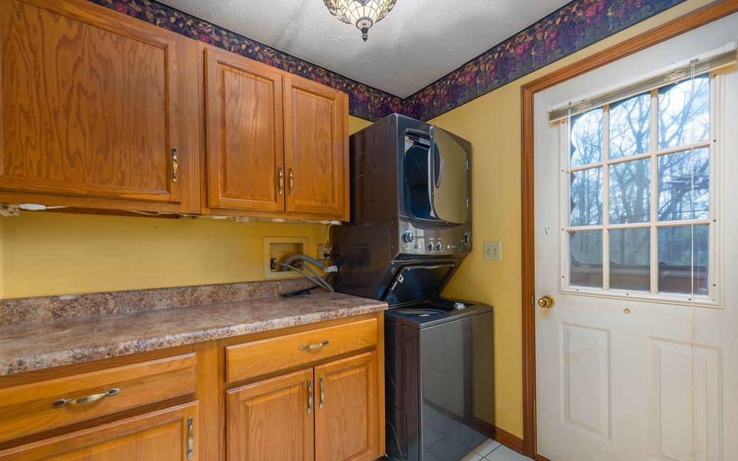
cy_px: 254
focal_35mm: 15
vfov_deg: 74.6
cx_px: 359
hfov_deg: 101.4
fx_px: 302
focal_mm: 14
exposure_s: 1/60
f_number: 9
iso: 200
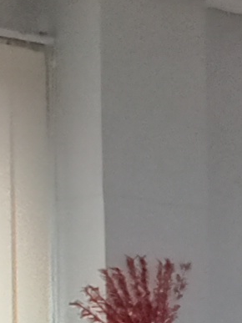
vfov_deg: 8.2
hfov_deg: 6.0
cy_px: 691
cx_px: 728
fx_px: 2126
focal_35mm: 228
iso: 425
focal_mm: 2.79
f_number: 2
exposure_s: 1/33.3
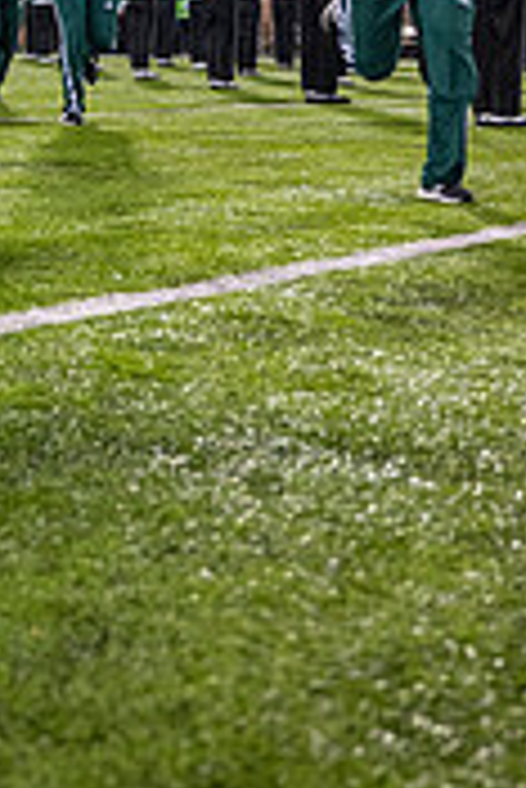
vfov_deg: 22.7
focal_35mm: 81
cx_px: -49
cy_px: -203
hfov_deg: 16.4
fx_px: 1772
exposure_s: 1/500
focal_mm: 31.5
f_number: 3.2
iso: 1250
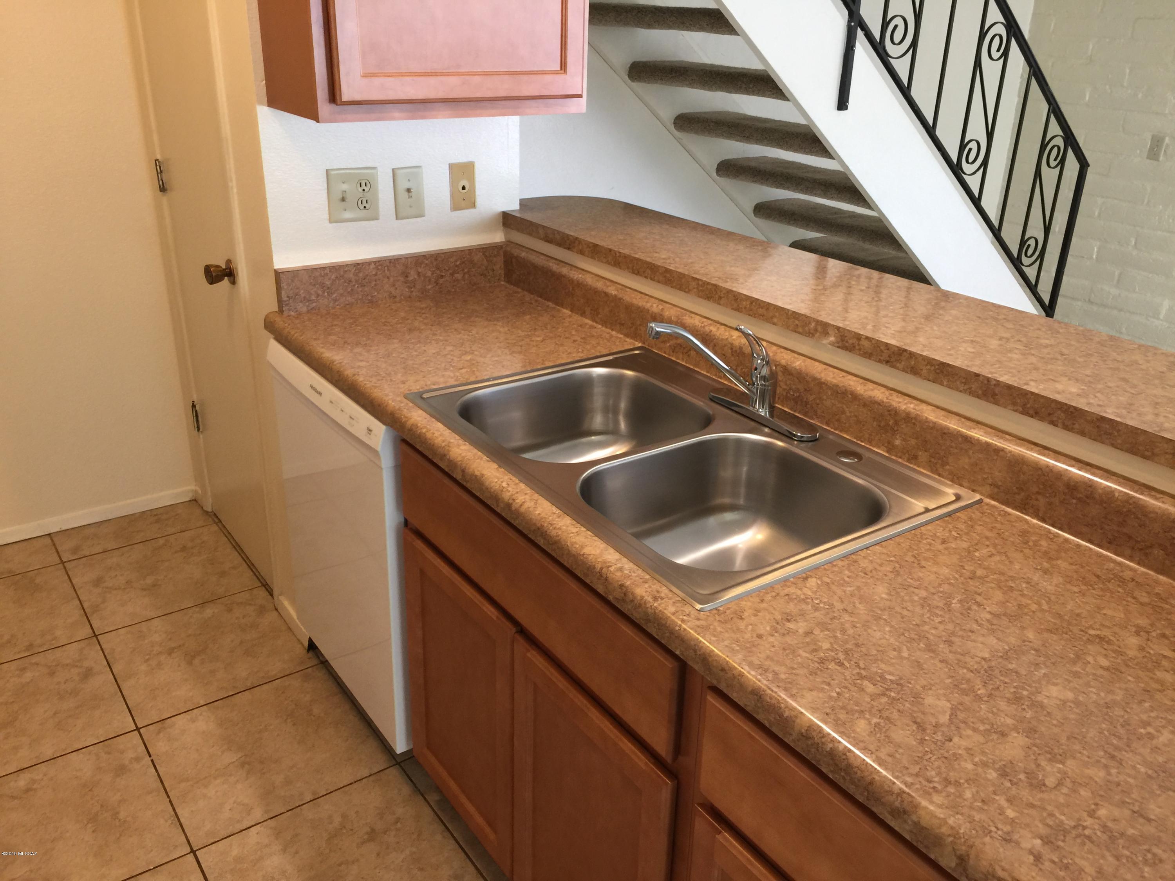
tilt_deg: -24.3
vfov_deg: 48.2
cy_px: 440
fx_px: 984
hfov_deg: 61.7
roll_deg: -2.3
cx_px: 588
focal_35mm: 29
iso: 40
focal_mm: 4.15
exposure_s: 1/15
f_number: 2.2
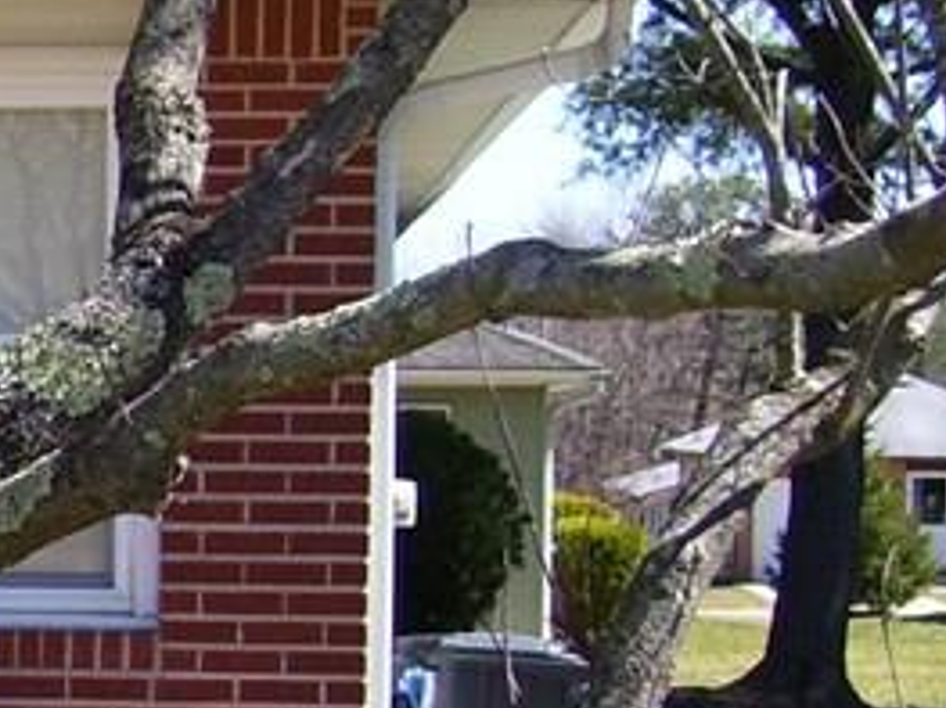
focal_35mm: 144
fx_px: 3933
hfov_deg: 12.8
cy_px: 737
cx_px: -619
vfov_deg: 10.2
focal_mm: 6
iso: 80
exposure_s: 1/750
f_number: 2.7
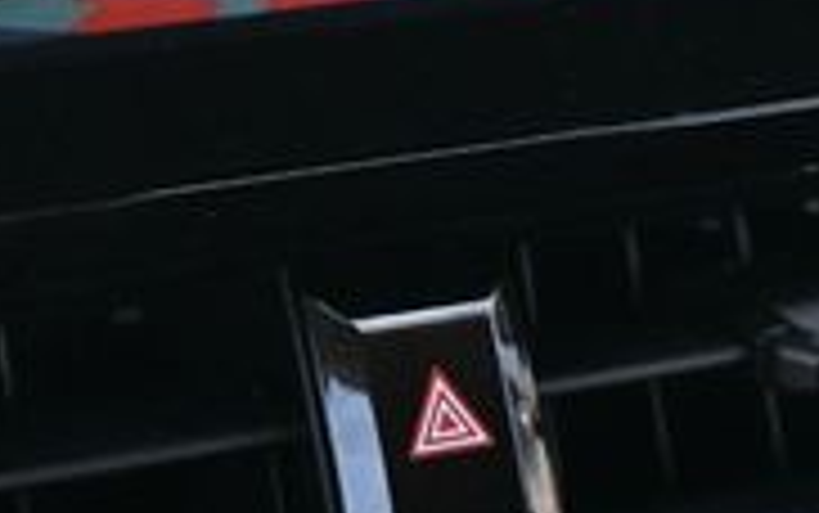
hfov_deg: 16.8
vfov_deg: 10.2
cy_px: -302
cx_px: 252
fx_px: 2765
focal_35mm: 124
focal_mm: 23
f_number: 4.2
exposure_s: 1/200
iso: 400
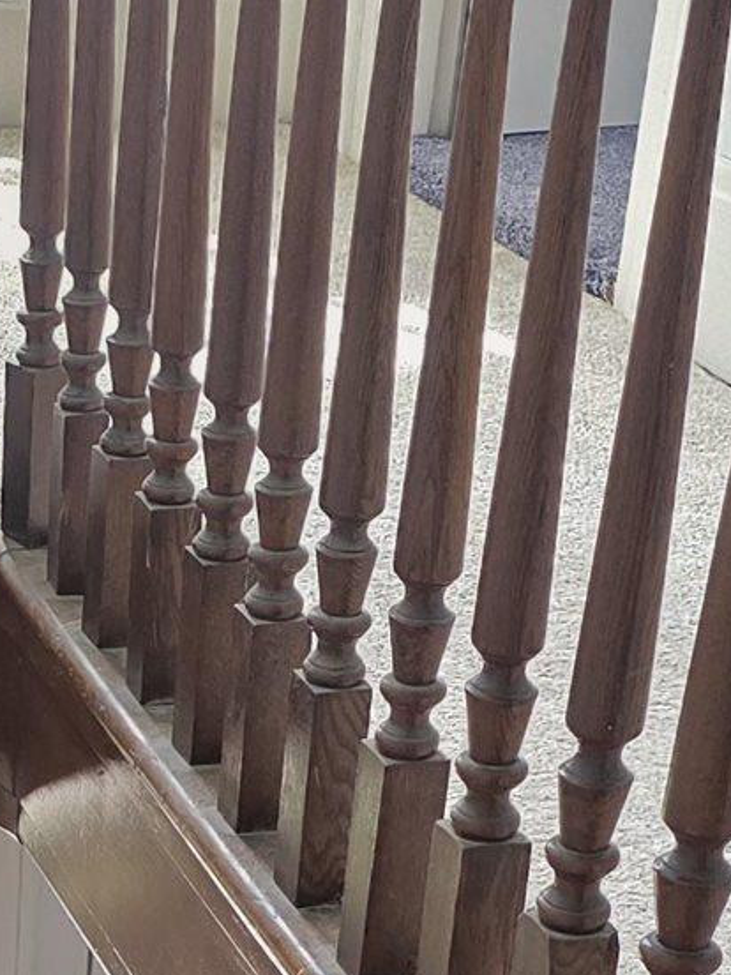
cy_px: 1127
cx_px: 2
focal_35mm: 96
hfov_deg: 15.1
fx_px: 2703
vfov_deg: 19.4
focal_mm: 6.3
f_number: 1.7
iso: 800
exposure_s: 1/120
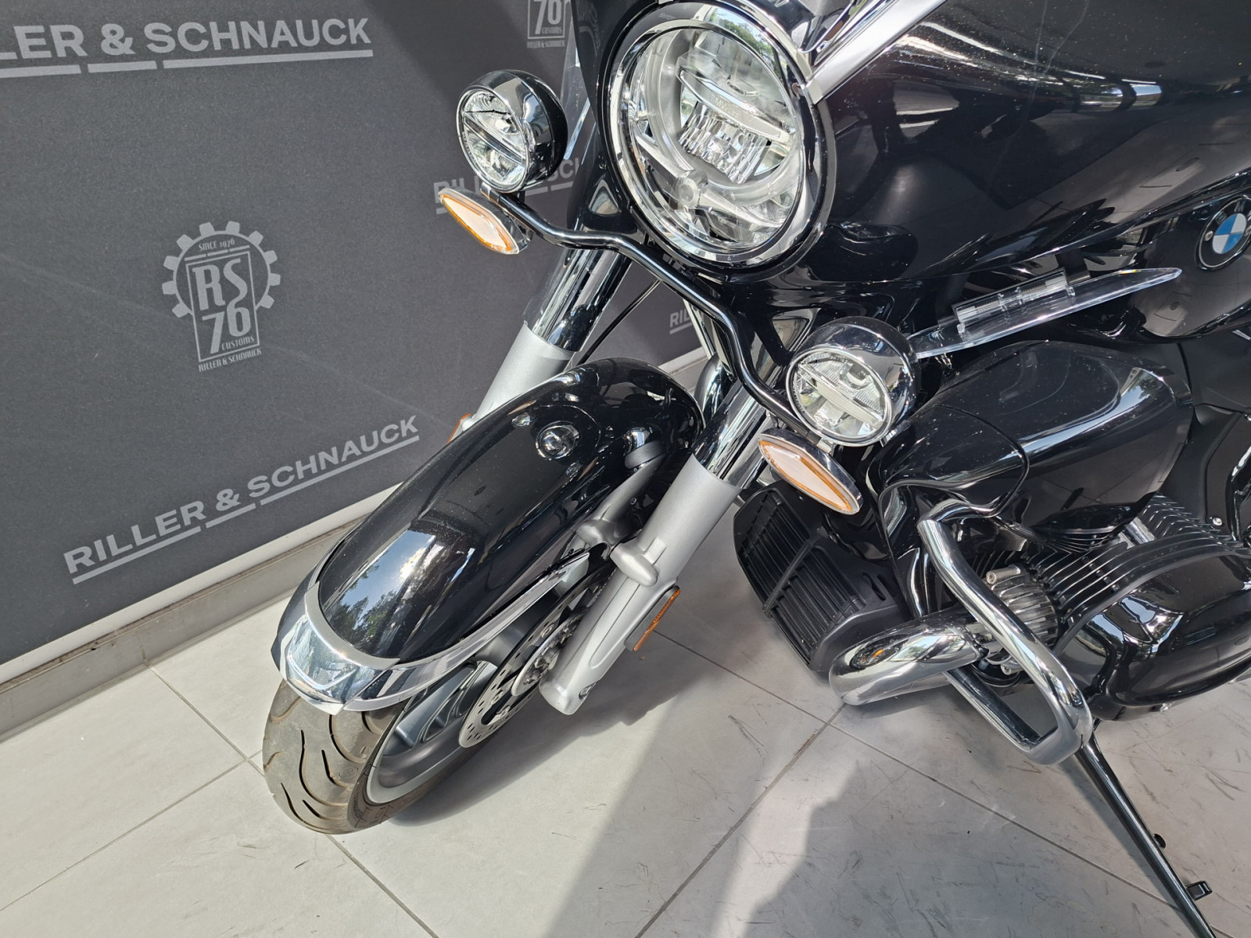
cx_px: 626
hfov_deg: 73.9
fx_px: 831
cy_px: 469
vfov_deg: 58.9
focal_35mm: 23
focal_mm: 5.54
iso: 40
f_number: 1.8
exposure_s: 1/129
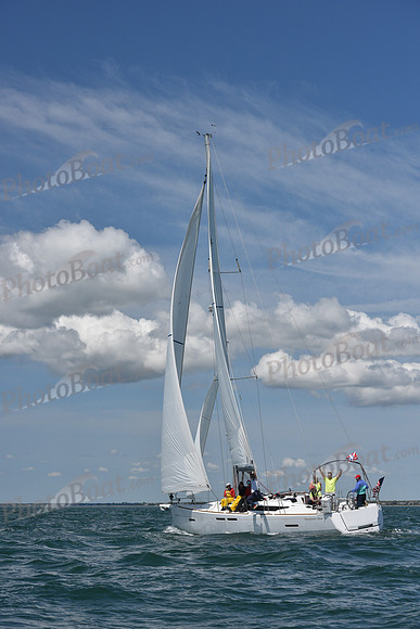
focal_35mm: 78
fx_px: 1364
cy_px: 314
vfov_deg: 26.0
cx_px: 210
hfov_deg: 17.5
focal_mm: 78
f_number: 8
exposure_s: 1/800
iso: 320
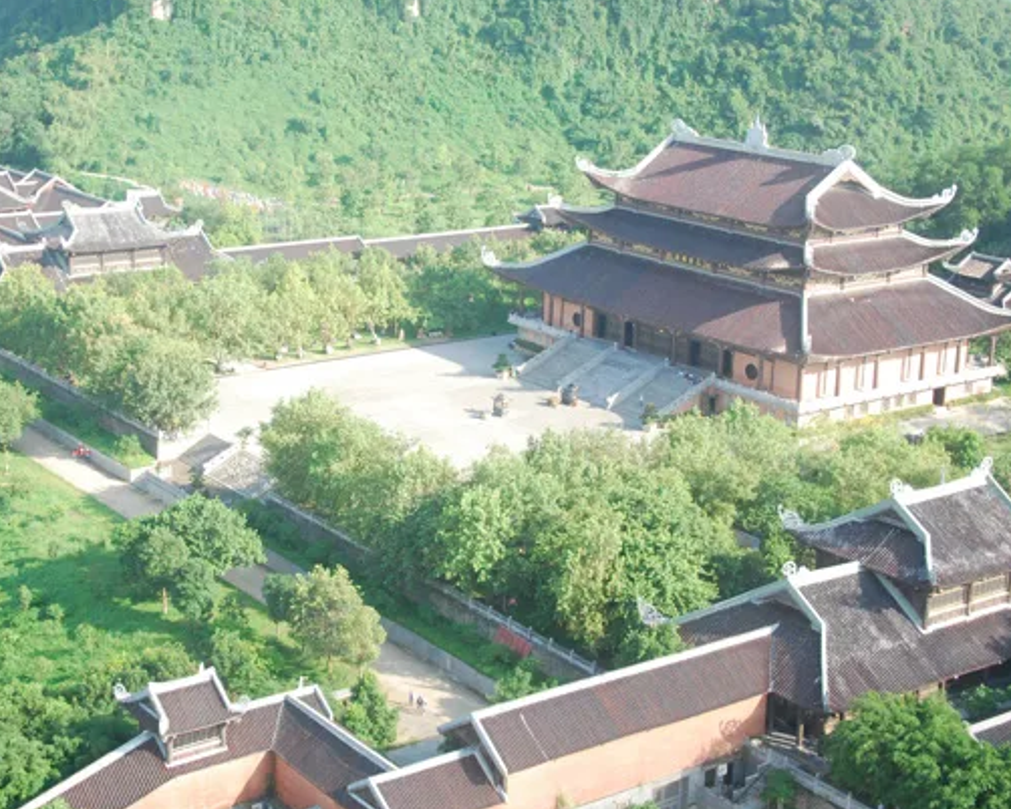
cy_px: 360
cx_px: 425
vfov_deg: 25.8
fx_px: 1766
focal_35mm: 59
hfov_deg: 31.9
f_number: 5
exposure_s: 1/1000
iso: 800
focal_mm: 30
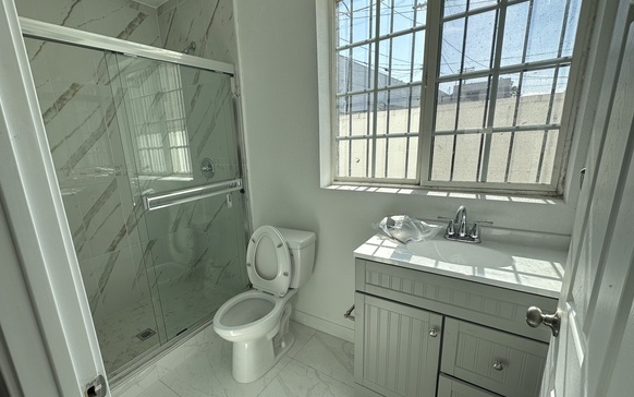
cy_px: 215
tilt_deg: -15.1
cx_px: 279
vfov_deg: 67.9
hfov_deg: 93.9
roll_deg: +3.4
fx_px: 294
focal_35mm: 17
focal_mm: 2.22
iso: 40
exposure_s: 1/658
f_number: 2.2
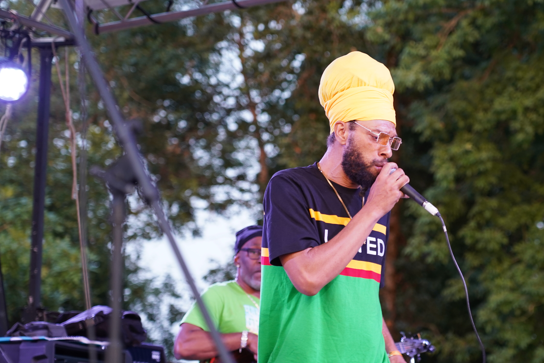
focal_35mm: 149
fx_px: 2251
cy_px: 181
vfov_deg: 9.2
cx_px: 351
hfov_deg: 13.8
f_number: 4
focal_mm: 105
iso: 1000
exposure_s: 1/160
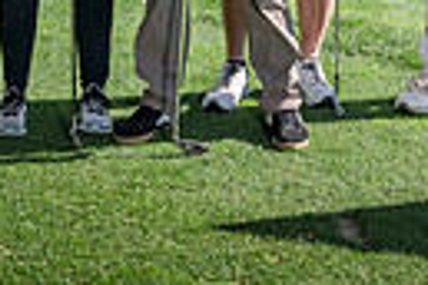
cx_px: 123
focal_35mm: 143
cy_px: -295
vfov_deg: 9.0
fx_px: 1700
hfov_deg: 14.3
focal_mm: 25.1
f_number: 4.5
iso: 250
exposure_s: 1/1600
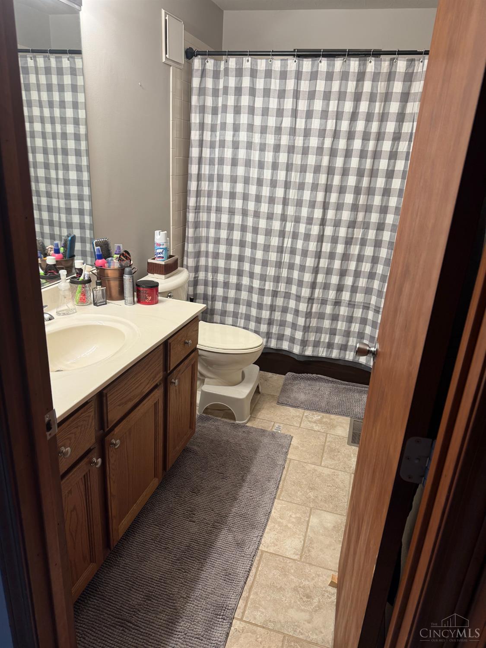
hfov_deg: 56.8
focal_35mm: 24
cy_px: 324
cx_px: 243
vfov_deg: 71.6
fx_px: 449
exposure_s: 1/60
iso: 125
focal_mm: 6.76
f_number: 1.78
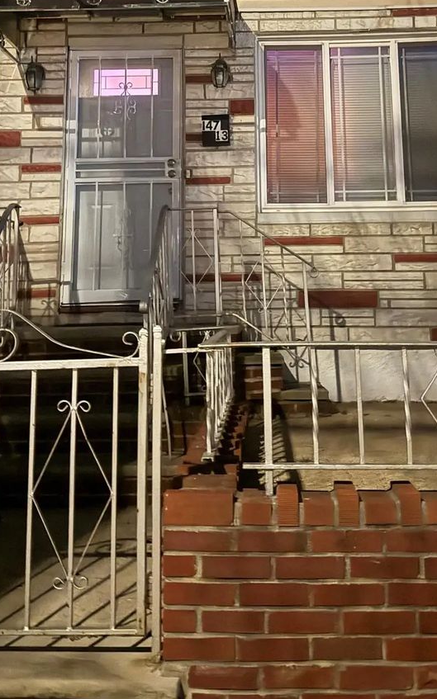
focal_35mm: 41
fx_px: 782
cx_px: 247
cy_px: 168
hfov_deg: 31.2
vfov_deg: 46.4
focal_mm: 6.76
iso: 1600
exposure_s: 1/9
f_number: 1.78
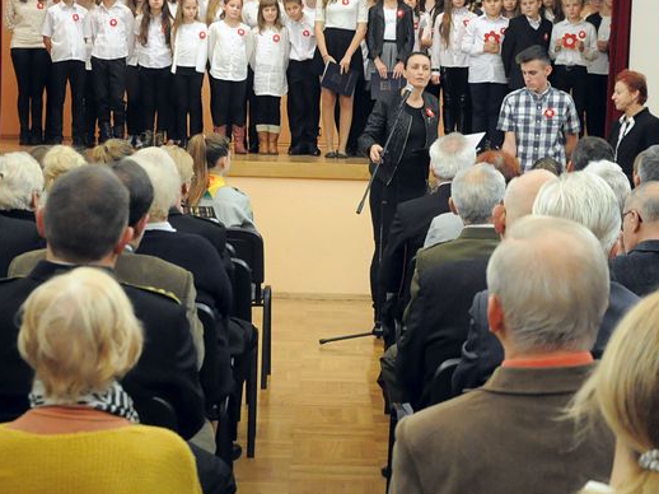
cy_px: 190
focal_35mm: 83
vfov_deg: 17.8
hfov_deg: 23.6
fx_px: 1575
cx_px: 333
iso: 2500
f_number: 4.5
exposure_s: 1/80
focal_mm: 35
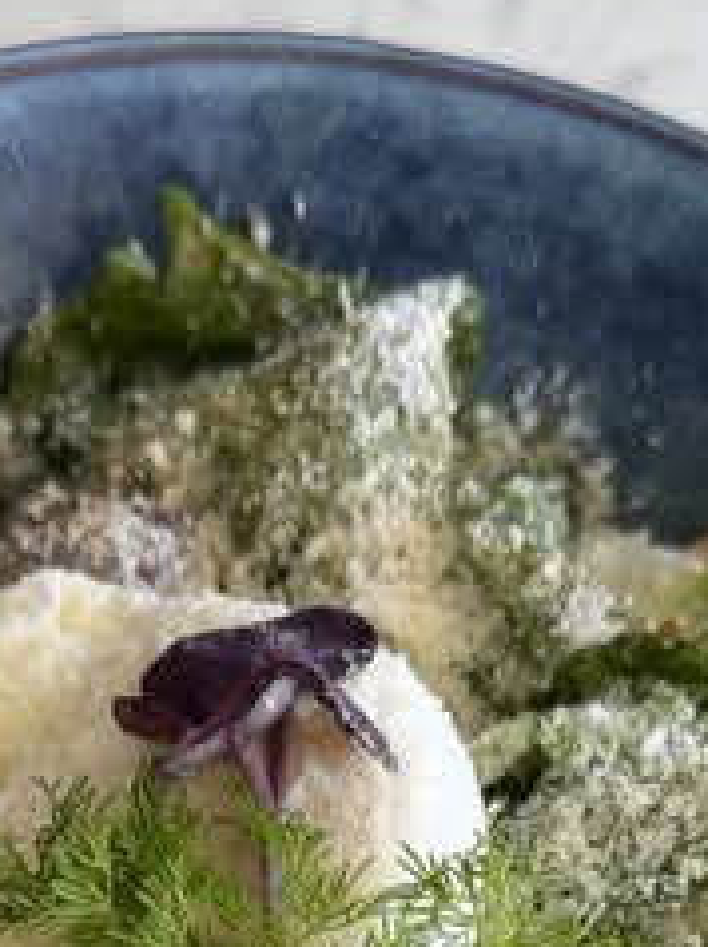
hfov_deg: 19.9
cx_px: 358
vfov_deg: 23.0
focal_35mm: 74
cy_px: 1279
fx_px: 2022
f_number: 1.78
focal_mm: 6.76
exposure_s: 1/121
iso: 64
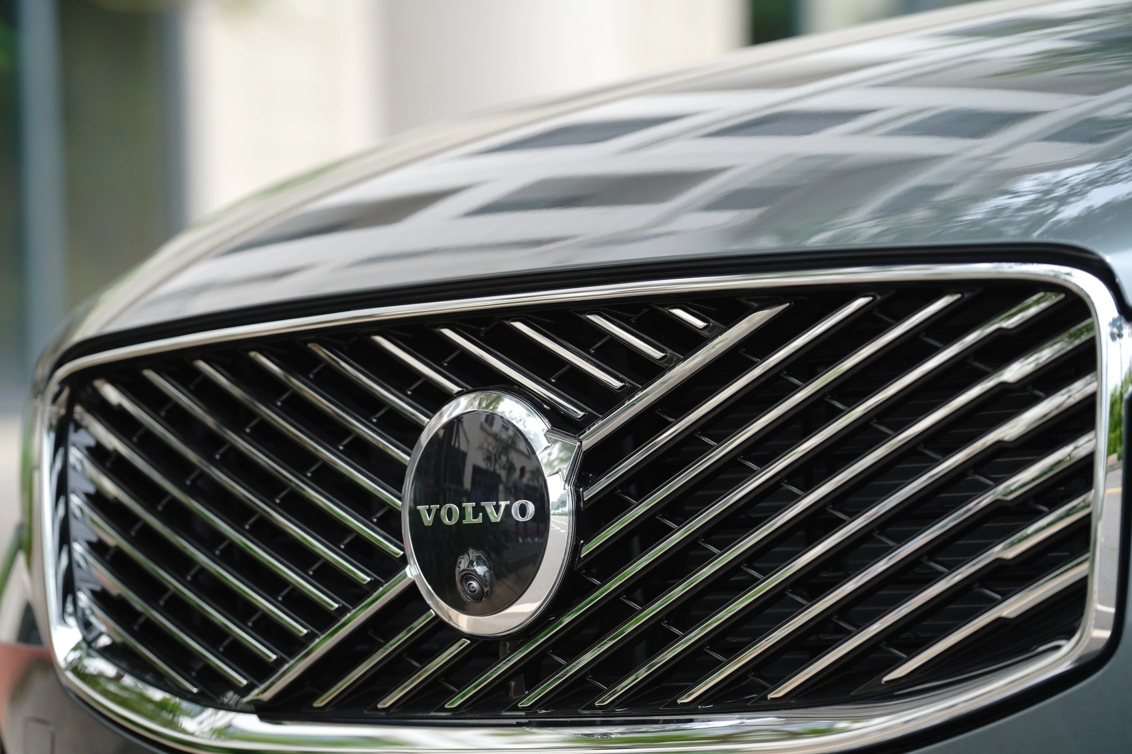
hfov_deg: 14.3
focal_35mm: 144
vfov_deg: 9.5
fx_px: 4528
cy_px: 377
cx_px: 566
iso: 250
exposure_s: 1/400
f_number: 4.5
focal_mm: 144
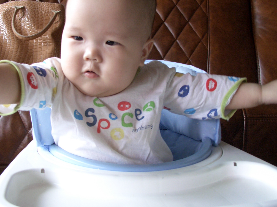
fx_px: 336
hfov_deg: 44.7
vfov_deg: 34.2
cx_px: 119
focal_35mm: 42
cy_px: 83
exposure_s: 1/60
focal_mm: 7.1
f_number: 2.8
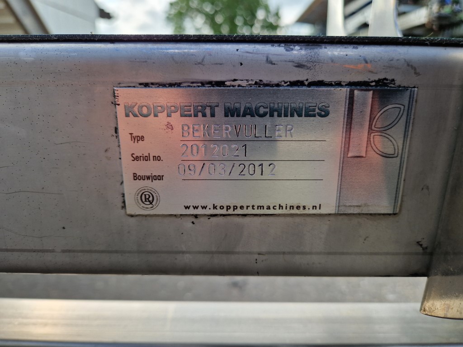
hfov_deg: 73.9
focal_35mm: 23
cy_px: 174
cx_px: 232
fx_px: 308
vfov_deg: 58.9
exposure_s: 1/382
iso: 50
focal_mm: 5.4
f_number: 1.8
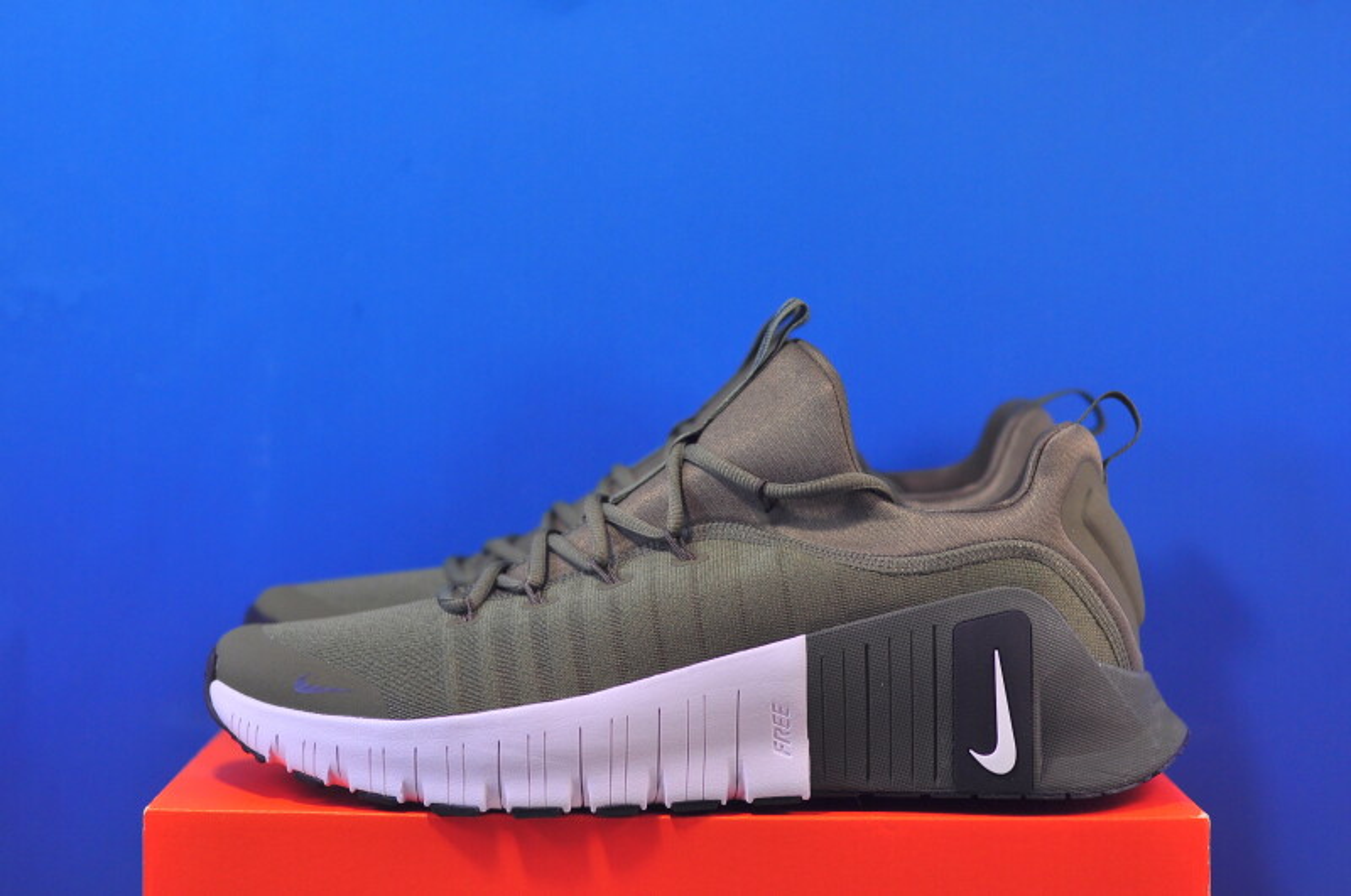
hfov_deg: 27.0
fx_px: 2811
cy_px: 448
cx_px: 676
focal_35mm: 75
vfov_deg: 18.1
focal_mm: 50
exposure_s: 1/320
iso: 250
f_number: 2.5
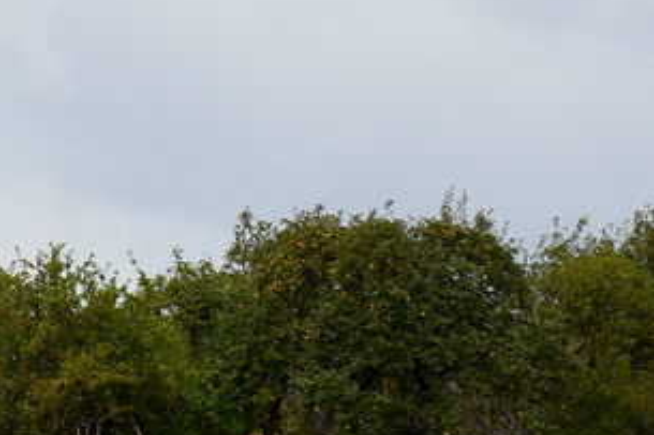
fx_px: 6500
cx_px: -738
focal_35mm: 358
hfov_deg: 5.6
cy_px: -118
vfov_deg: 3.8
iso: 400
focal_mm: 56
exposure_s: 1/800
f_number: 6.3
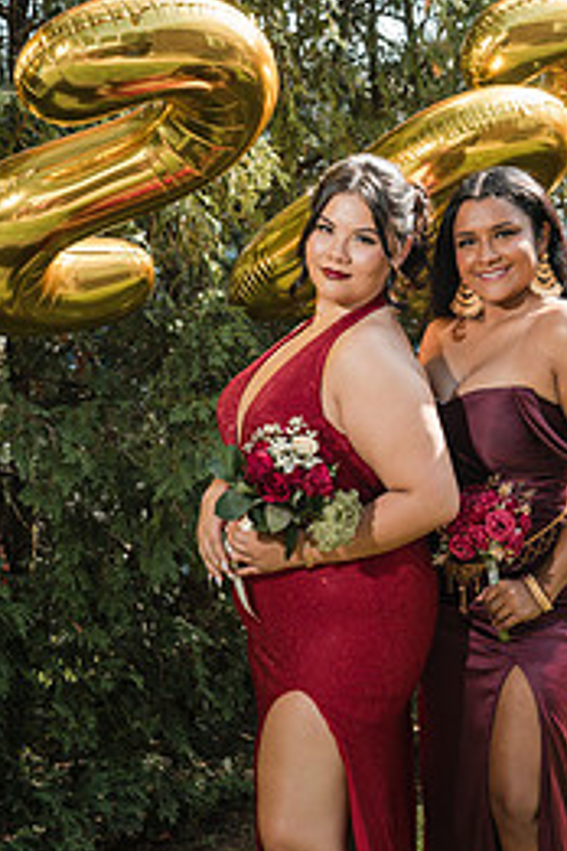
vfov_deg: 27.1
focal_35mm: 74
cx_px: 375
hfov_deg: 18.4
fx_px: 1748
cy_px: 587
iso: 200
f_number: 5
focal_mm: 43
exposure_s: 1/250
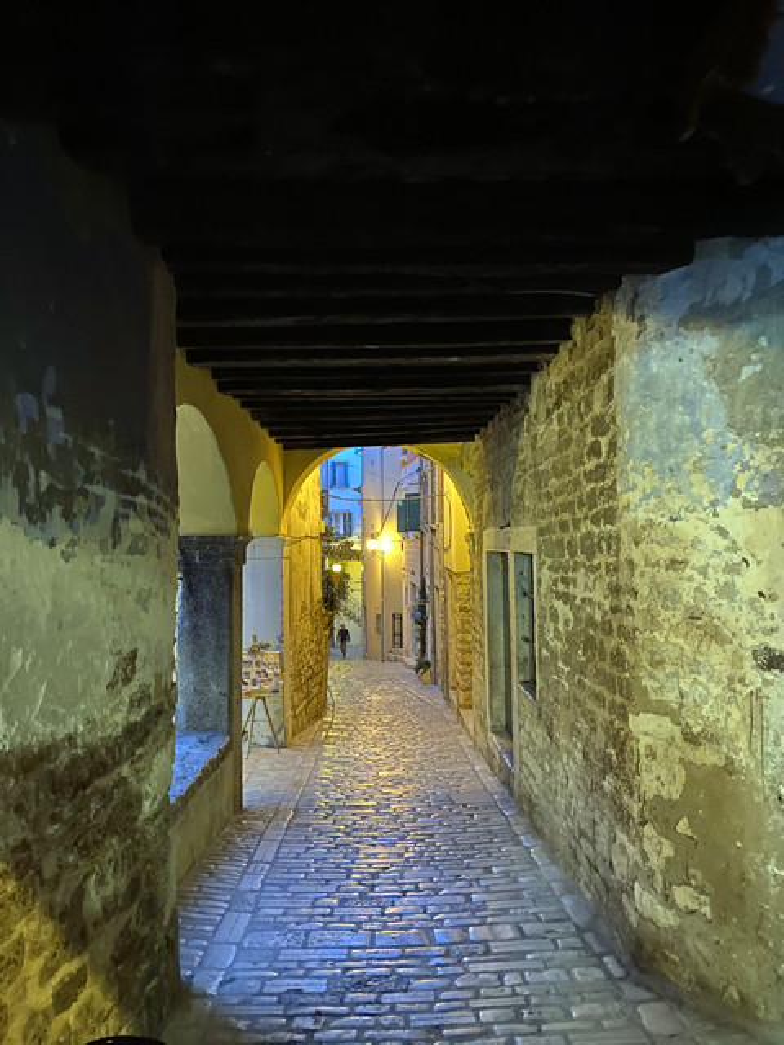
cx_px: 392
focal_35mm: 26
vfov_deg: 67.3
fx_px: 785
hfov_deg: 53.1
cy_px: 522
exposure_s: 1/10
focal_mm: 4.25
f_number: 1.8
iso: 500
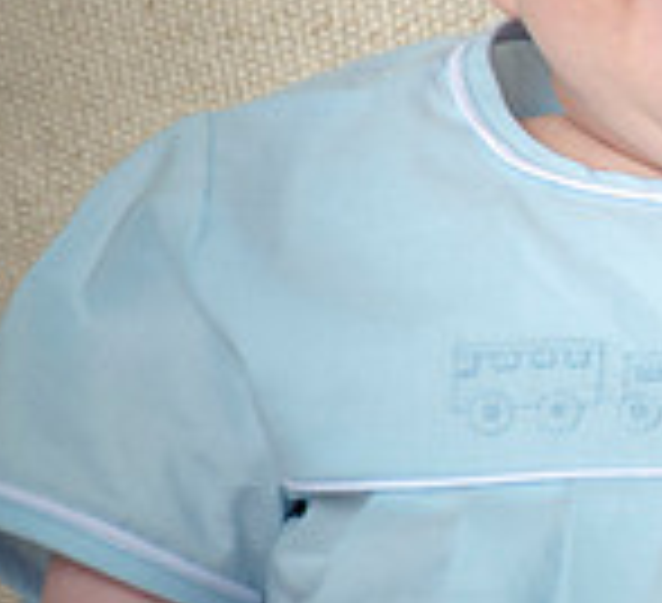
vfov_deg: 2.0
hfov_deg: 2.2
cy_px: 358
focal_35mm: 834
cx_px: 1182
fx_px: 17265
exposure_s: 1/200
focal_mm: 200
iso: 250
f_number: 5.6
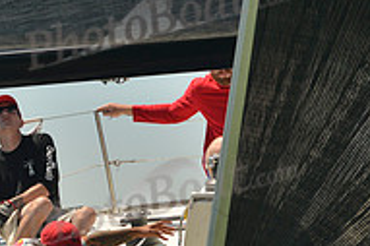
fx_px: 2649
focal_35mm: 258
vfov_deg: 5.3
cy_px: 326
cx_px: -74
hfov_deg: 7.9
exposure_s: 1/640
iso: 200
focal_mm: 85
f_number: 6.3
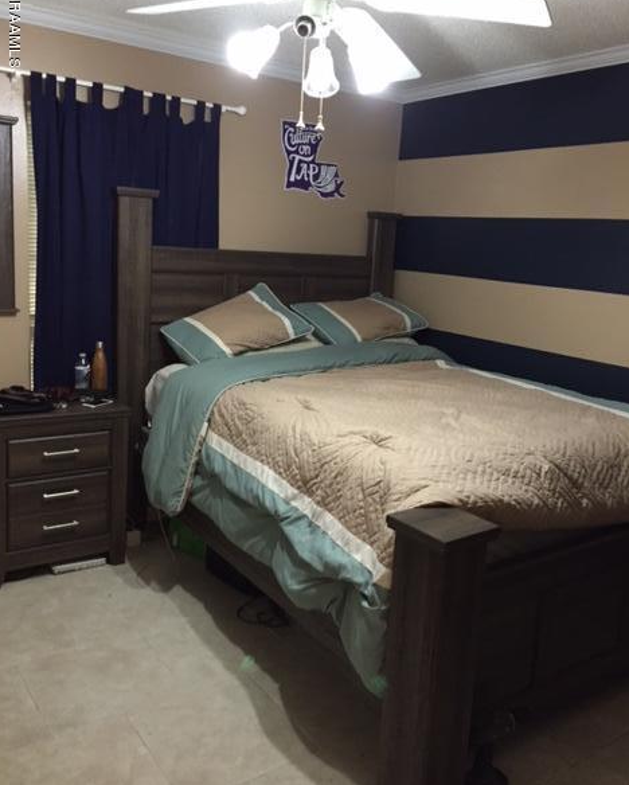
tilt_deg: -10.5
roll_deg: -3.2
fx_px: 721
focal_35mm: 31
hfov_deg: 47.2
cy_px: 370
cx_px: 310
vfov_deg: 57.1
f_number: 2.2
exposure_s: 1/24
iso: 250
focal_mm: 4.15
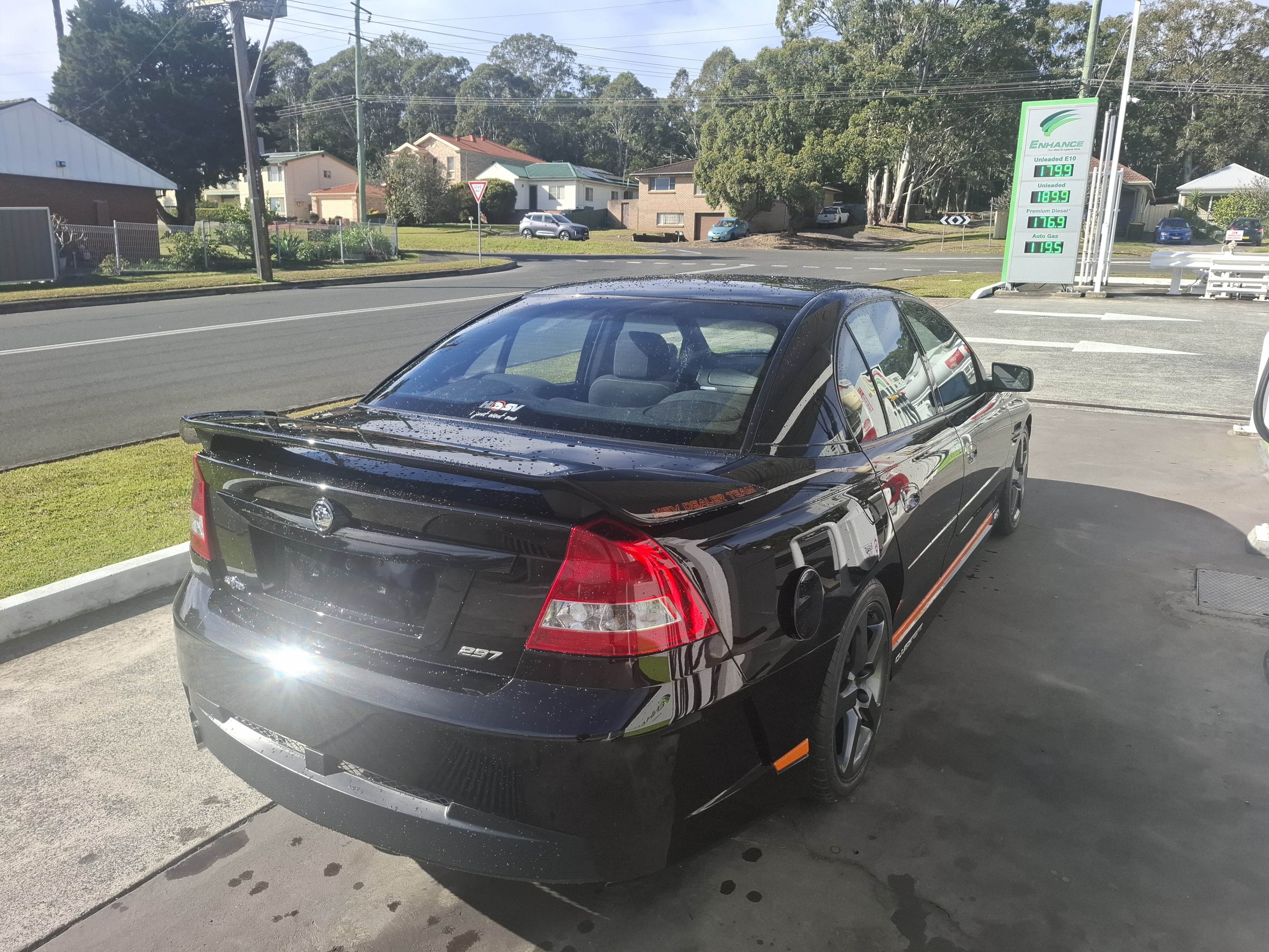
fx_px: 843
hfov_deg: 73.9
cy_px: 476
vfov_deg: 58.9
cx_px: 634
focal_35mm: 23
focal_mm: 5.54
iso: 50
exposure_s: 1/1233
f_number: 1.8
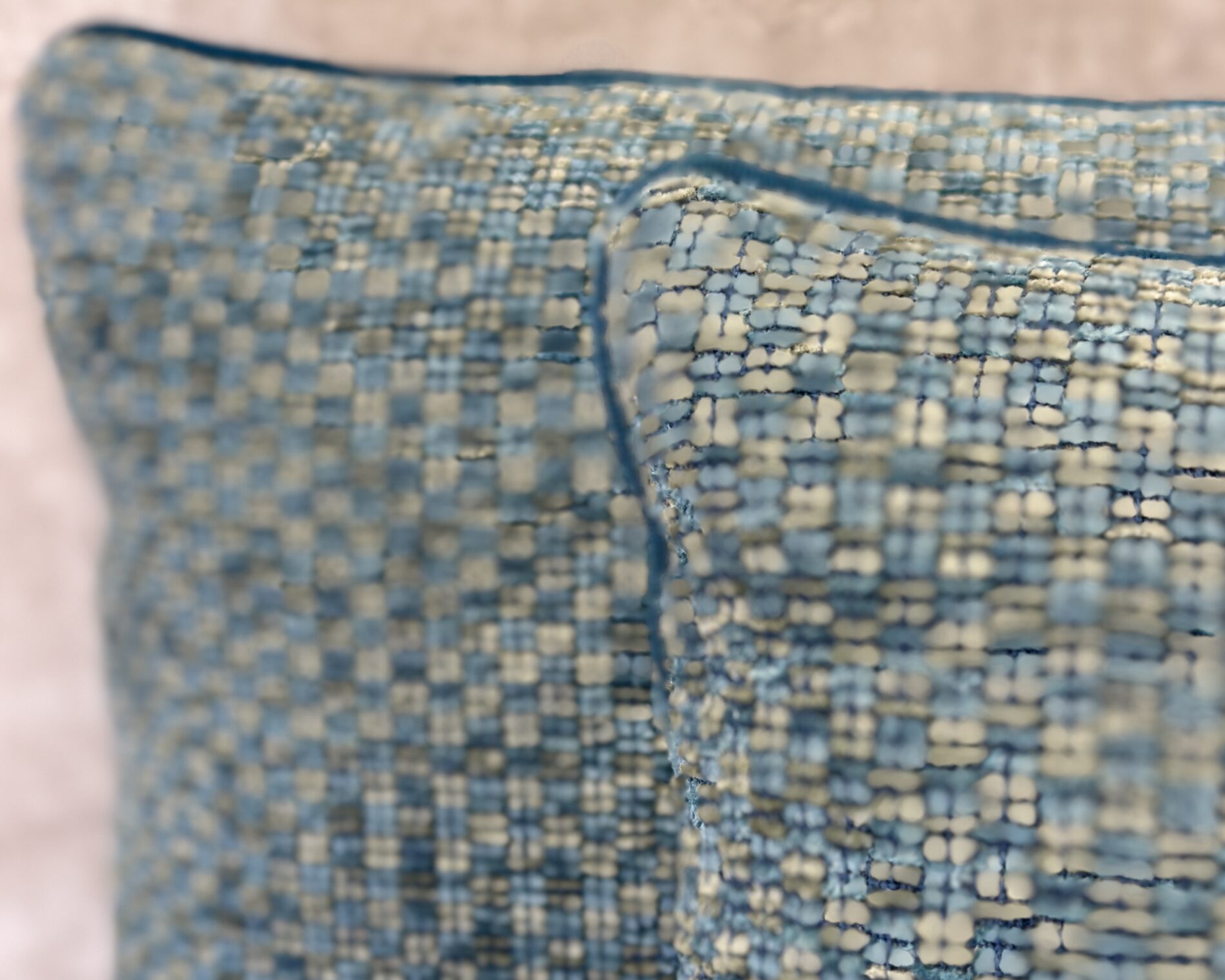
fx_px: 2284
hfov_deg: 30.0
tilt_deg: -19.6
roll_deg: +1.6
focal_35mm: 63
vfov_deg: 24.2
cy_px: 576
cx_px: 608
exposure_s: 1/120
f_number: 1.78
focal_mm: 6.86
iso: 100
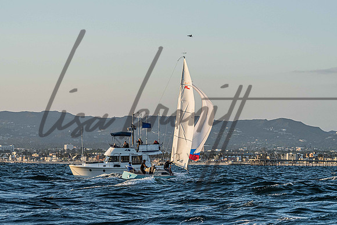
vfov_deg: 8.7
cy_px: 102
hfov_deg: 13.0
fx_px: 1478
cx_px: 198
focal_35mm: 158
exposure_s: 1/1000
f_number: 8
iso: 640
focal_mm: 115
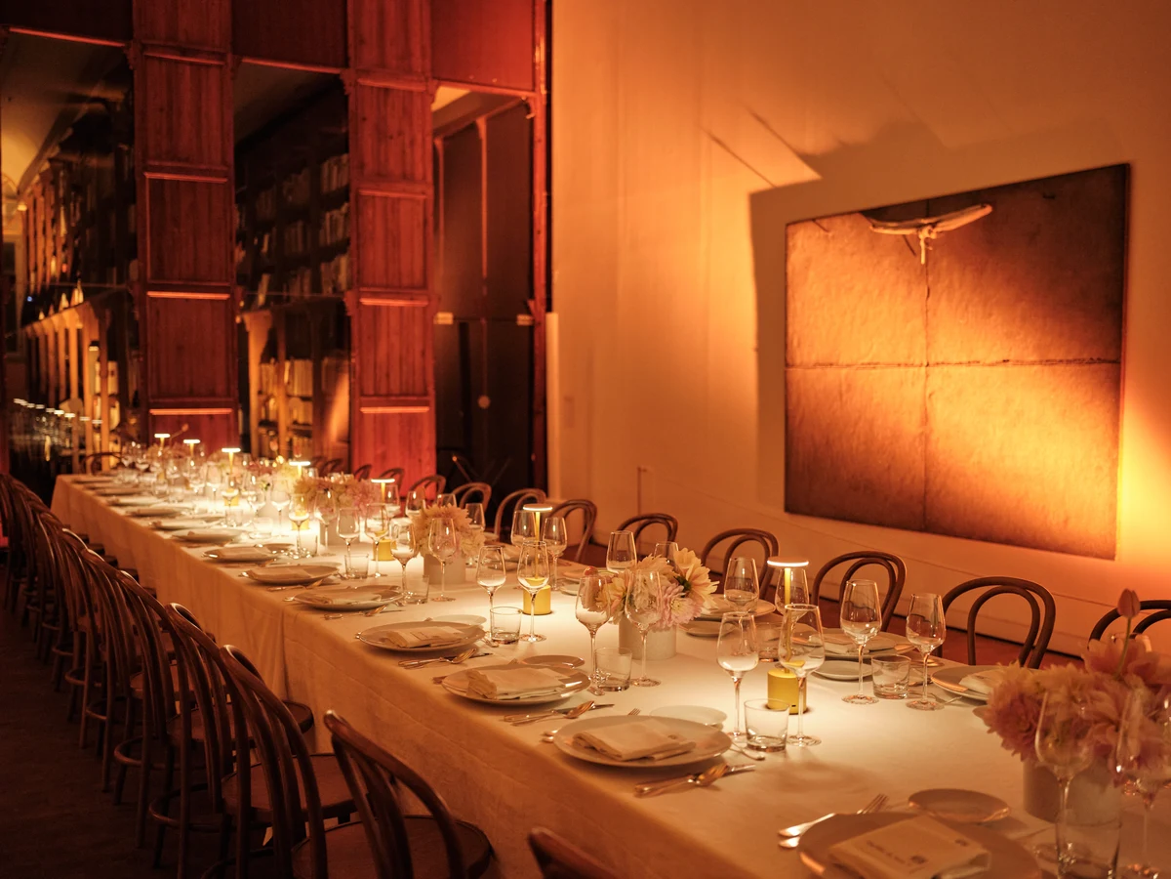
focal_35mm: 36
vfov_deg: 39.7
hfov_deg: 51.4
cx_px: 586
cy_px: 440
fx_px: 1218
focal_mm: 45
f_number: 2.8
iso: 3200
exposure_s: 1/40
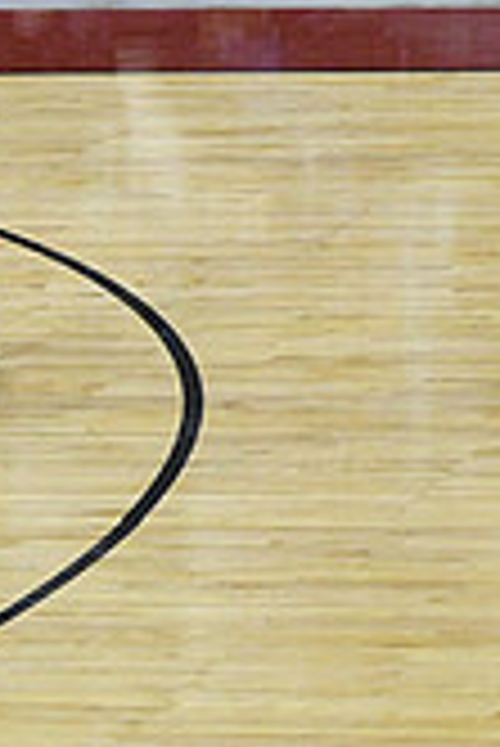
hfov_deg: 3.7
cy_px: 92
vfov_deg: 5.6
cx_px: 1243
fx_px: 7629
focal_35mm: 367
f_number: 4
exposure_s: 1/400
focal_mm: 70
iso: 4000
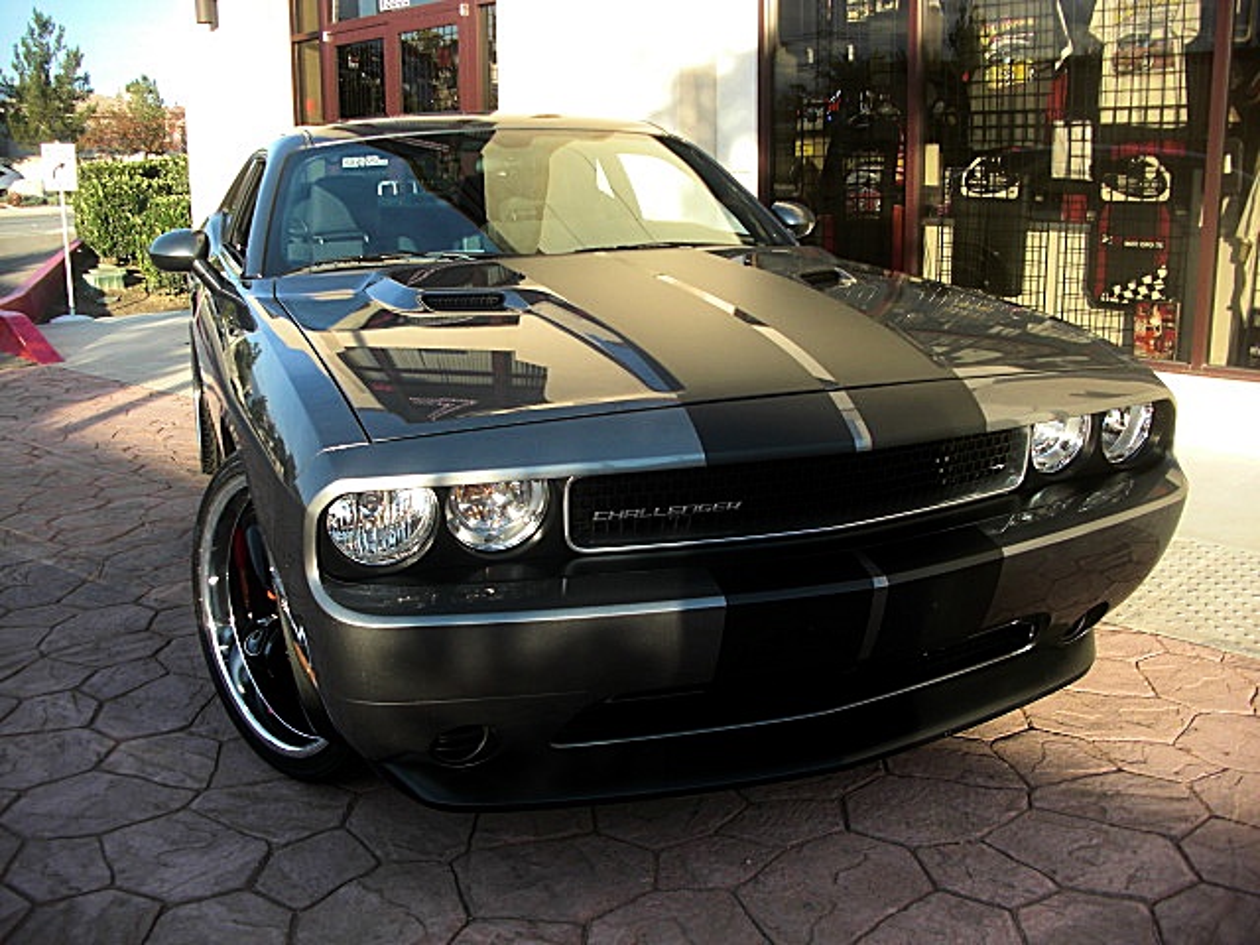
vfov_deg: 39.7
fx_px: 1310
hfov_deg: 51.4
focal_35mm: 36
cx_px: 630
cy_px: 472
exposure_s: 1/200
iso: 50
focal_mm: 6.3
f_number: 2.8
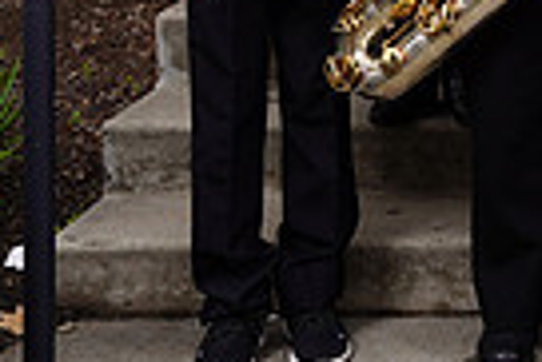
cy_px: -372
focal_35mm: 175
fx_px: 2638
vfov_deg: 7.5
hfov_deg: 10.8
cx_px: 1032
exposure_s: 1/200
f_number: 8
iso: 100
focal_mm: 41
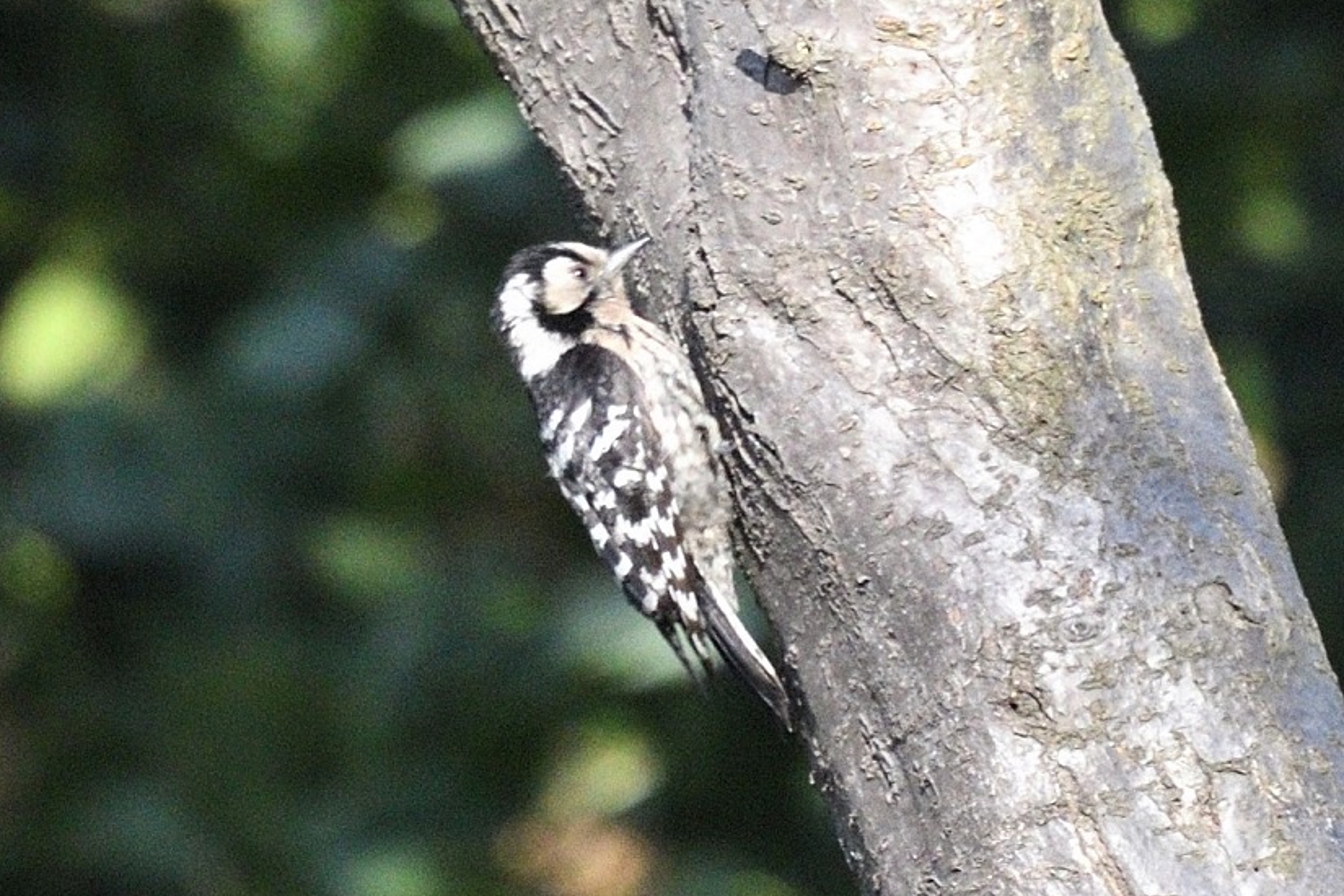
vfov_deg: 1.7
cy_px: 430
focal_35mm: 802
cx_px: 660
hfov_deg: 2.6
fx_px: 29939
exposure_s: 1/1250
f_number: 6.3
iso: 1800
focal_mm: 420
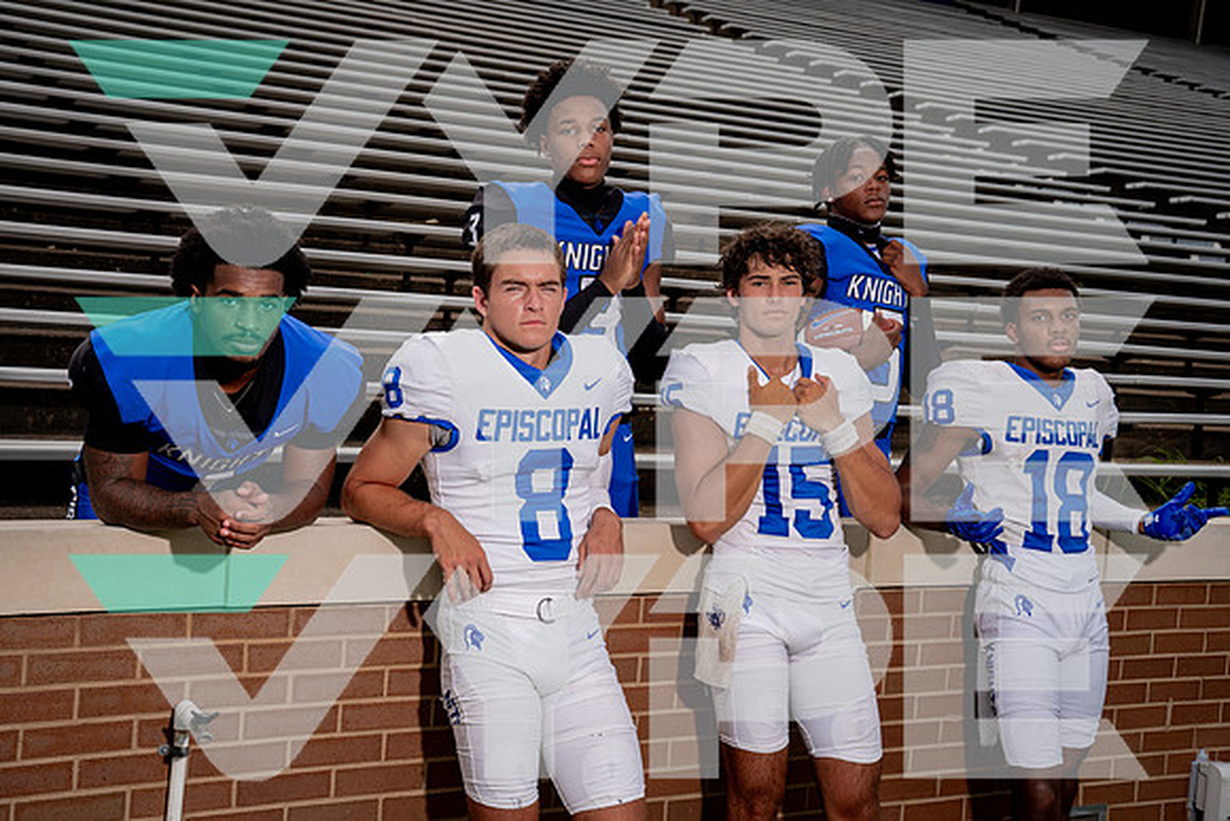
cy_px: 410
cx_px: 615
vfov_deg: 29.6
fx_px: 1552
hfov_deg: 43.2
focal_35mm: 45
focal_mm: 44
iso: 100
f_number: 5.6
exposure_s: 1/800
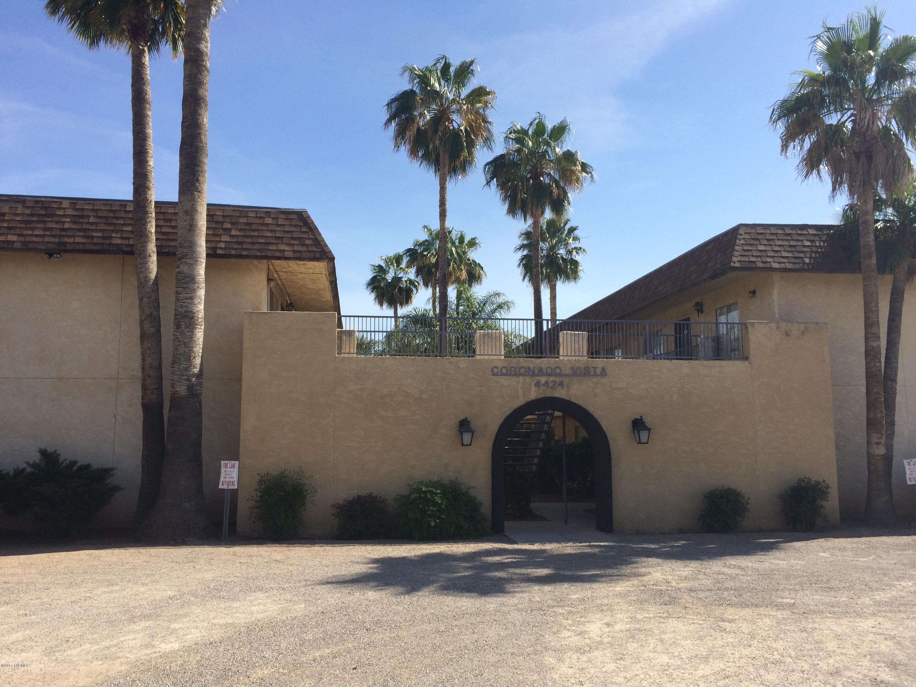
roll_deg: -0.2
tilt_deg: +8.6
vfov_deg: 48.2
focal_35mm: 29
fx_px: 767
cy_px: 344
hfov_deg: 61.7
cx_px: 458
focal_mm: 4.15
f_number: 2.2
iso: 32
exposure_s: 1/1786
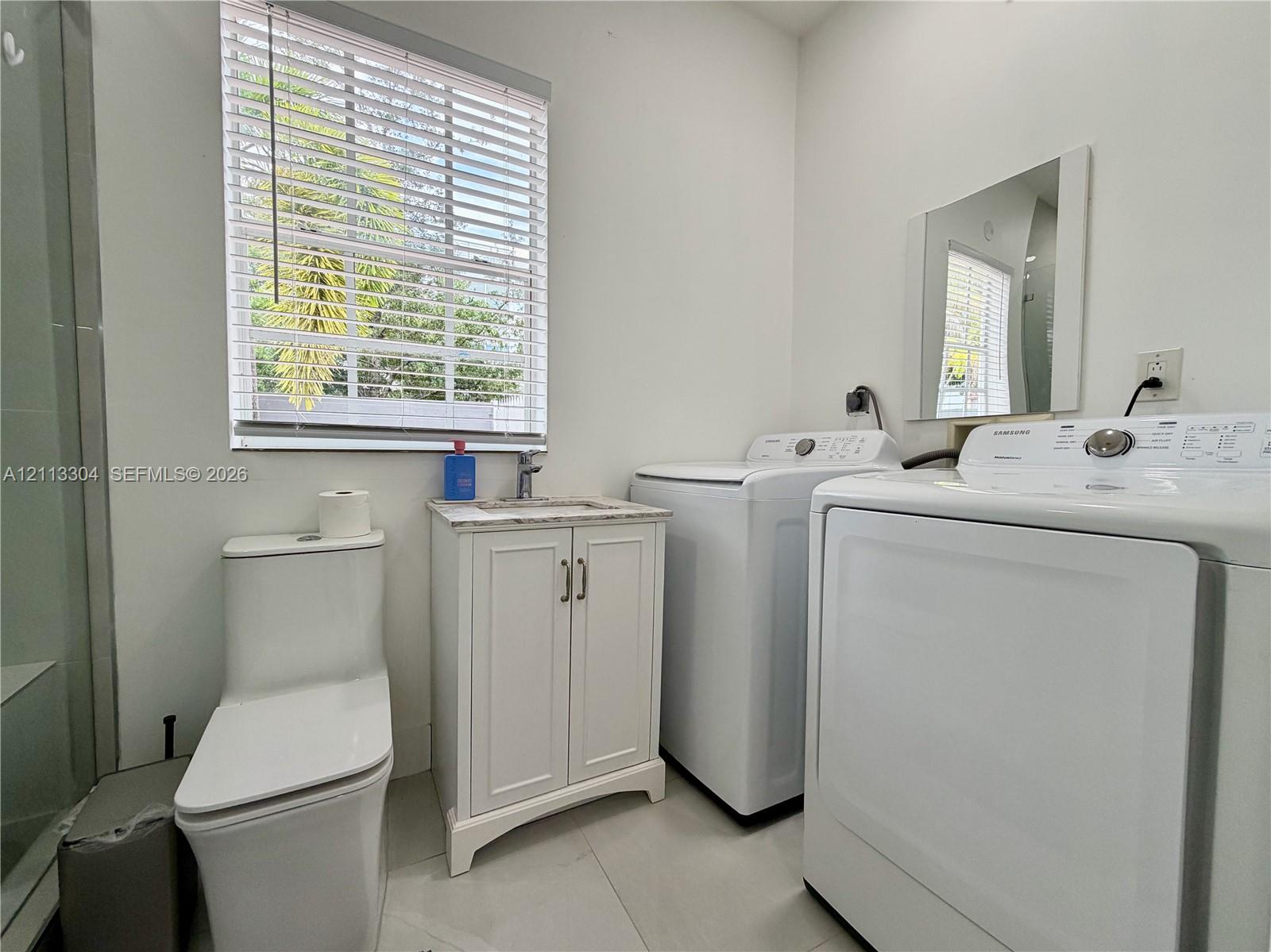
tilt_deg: -2.4
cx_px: 636
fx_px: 514
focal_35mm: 14
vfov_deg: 85.6
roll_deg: -0.1
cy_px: 476
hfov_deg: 102.1
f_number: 2.2
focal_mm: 2.22
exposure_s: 1/120
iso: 100
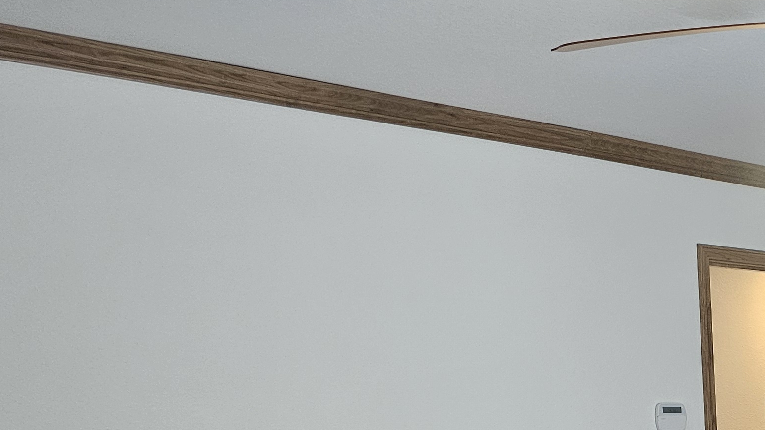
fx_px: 1318
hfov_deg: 29.0
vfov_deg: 16.6
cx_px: 861
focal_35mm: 65
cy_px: 674
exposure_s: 1/120
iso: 400
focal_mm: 6.3
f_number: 1.7
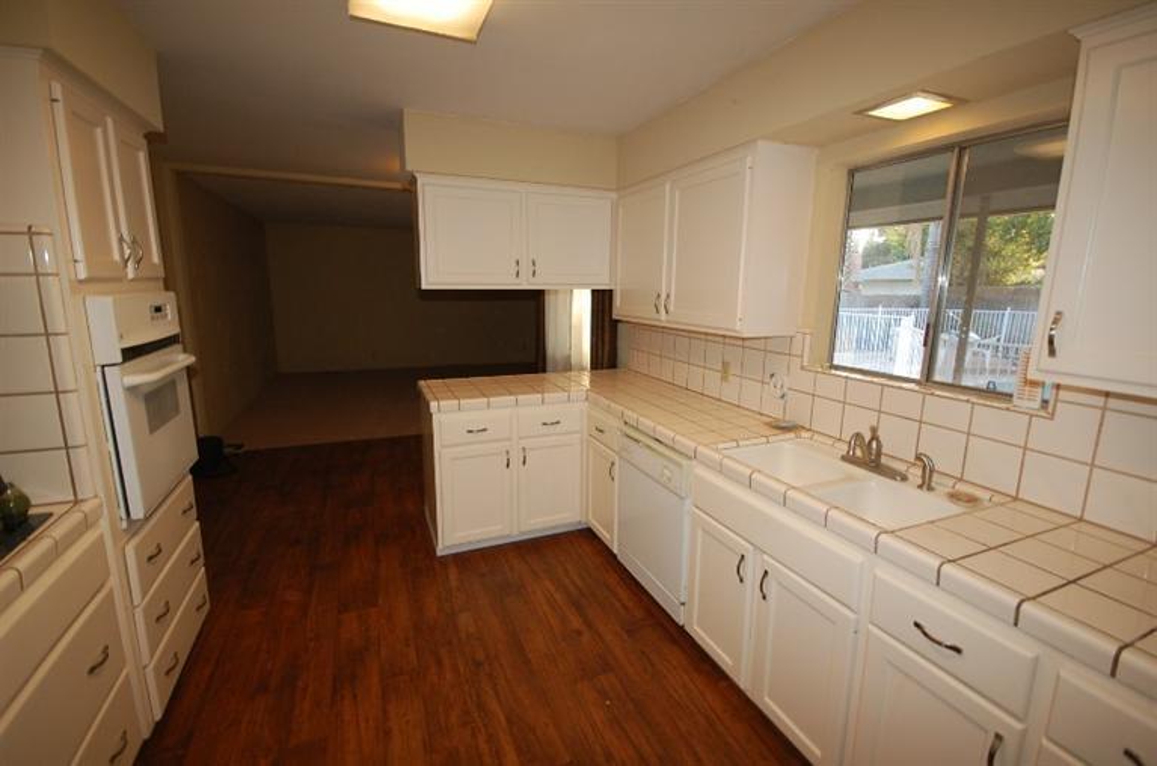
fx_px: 481
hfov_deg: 100.5
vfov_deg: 77.1
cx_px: 578
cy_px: 383
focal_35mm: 15
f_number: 4
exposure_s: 1/60
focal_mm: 10
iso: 400
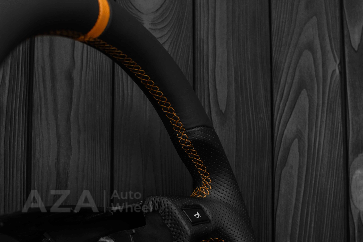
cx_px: 182
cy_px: 121
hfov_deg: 37.8
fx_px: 529
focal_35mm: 52
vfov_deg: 25.8
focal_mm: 35
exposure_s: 1/125
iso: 500
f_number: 6.3
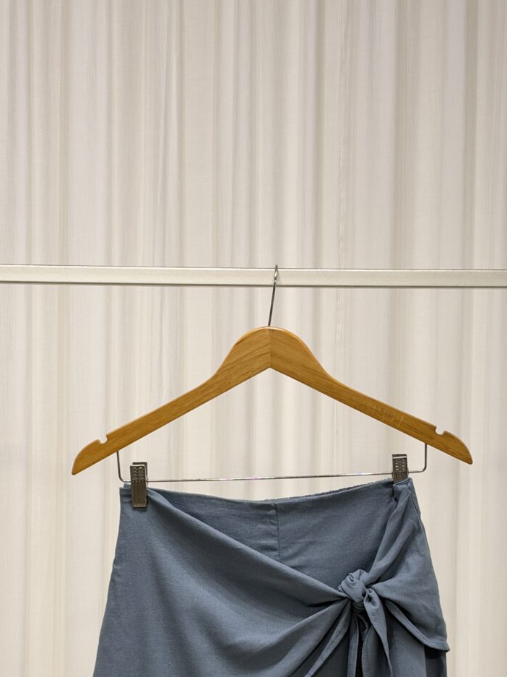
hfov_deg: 18.0
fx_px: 1602
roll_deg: -1.0
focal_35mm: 82
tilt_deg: -3.1
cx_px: 279
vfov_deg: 23.6
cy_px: 500
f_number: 1.8
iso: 100
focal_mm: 6.93
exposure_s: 1/101
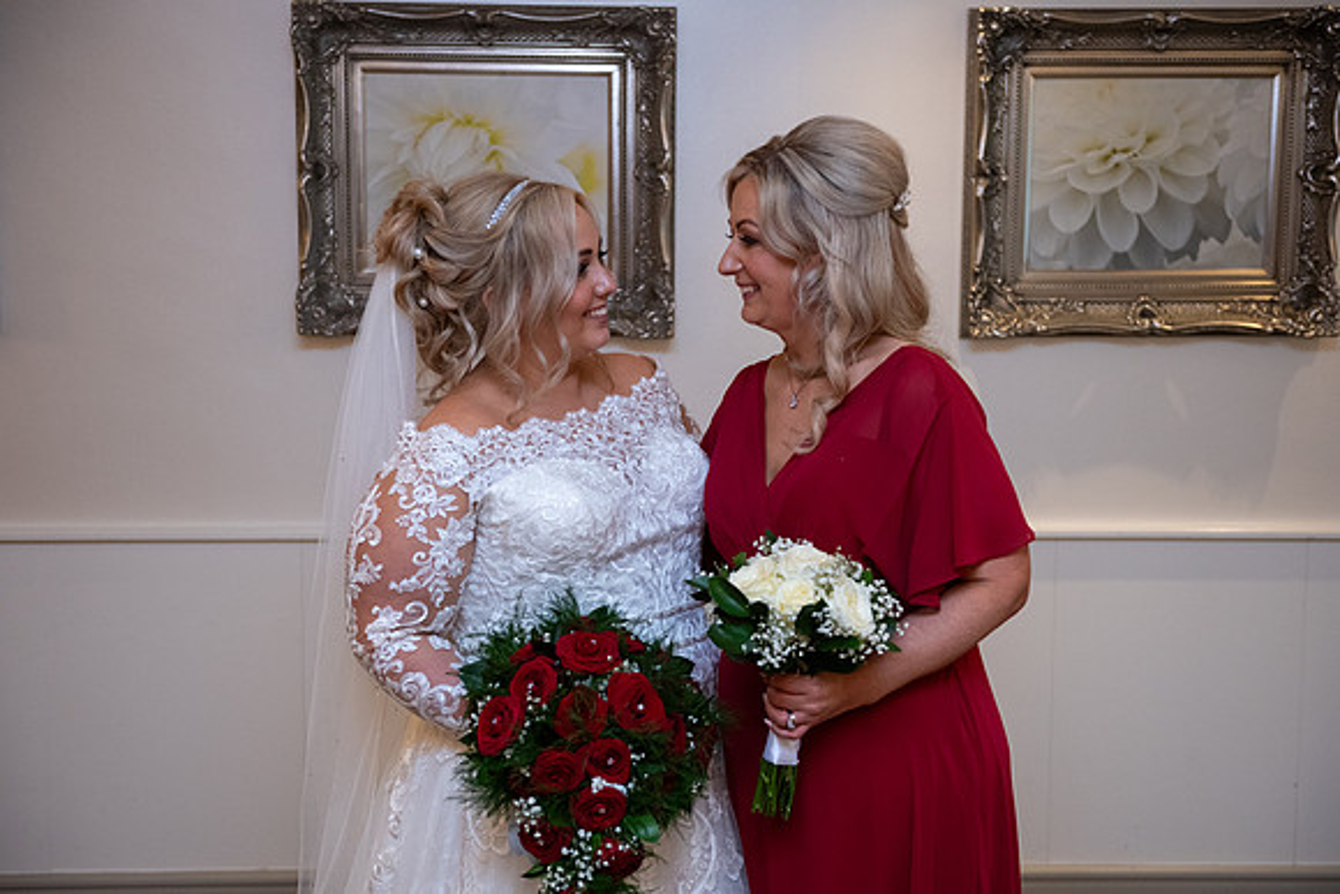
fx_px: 1861
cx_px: 670
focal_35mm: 50
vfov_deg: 27.0
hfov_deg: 39.6
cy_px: 447
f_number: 3.5
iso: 1000
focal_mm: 50
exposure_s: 1/160
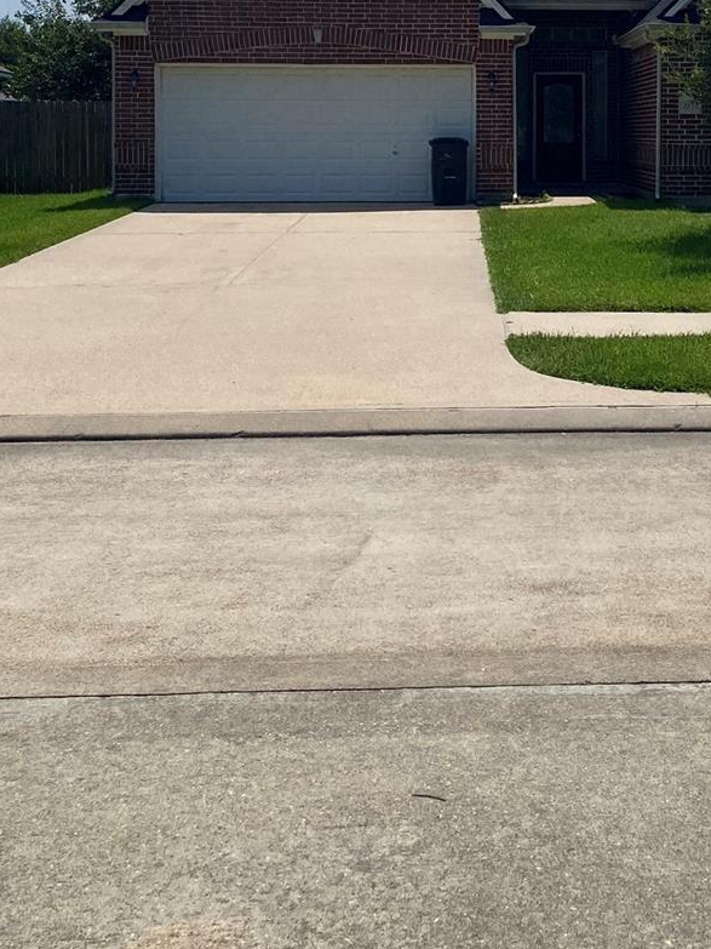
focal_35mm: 51
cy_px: 170
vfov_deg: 36.1
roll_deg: +0.2
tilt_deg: -1.2
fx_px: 1397
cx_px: 539
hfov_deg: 28.1
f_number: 1.8
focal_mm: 4.25
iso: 32
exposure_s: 1/6410
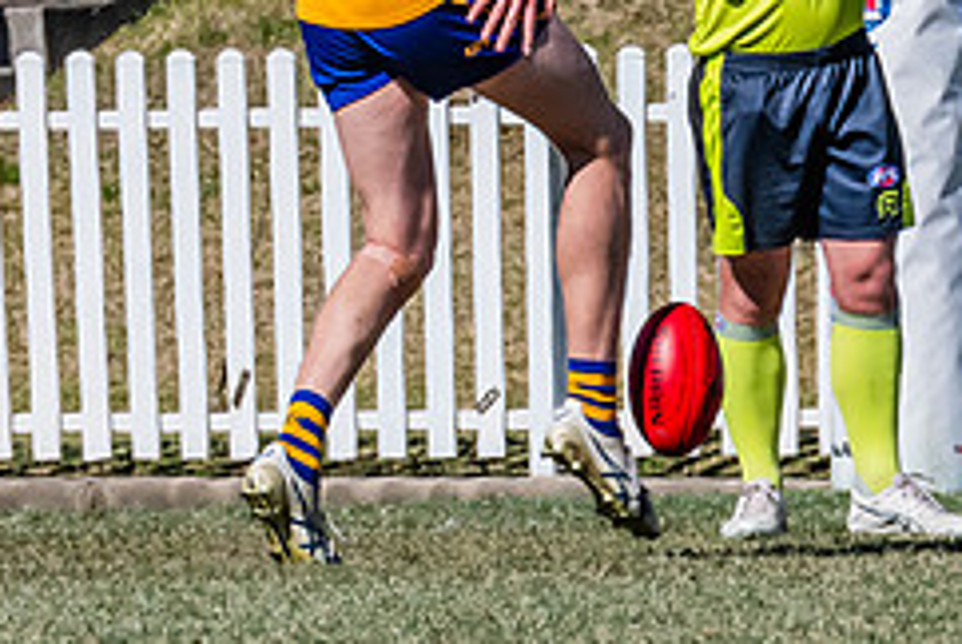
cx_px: 285
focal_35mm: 1968
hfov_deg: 1.0
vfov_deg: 0.7
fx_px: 52652
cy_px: -161
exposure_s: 1/1600
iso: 800
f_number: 13
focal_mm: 420
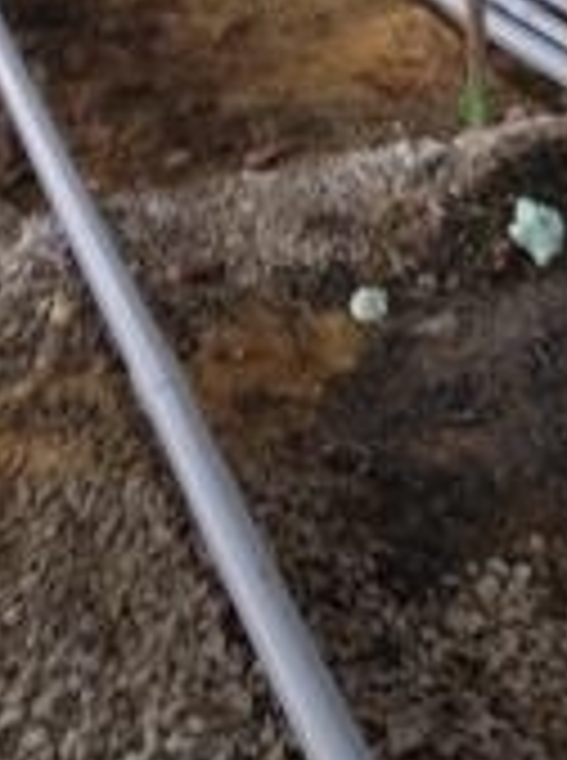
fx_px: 2039
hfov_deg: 15.4
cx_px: 639
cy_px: -166
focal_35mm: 93
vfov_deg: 19.8
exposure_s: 1/30
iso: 50
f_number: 2.4
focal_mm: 4.28
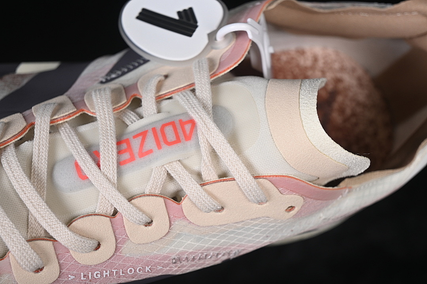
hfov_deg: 27.0
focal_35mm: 75
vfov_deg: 18.2
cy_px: 142
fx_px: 890
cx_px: 214
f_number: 7.1
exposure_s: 1/60
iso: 160
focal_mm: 50
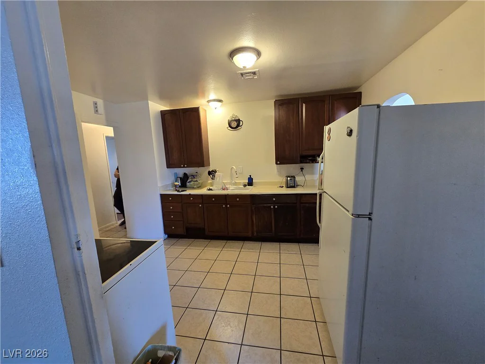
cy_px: 182
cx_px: 242
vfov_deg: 89.9
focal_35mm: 13
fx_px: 182
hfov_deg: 106.2
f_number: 2.2
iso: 500
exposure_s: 1/60
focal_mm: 2.2
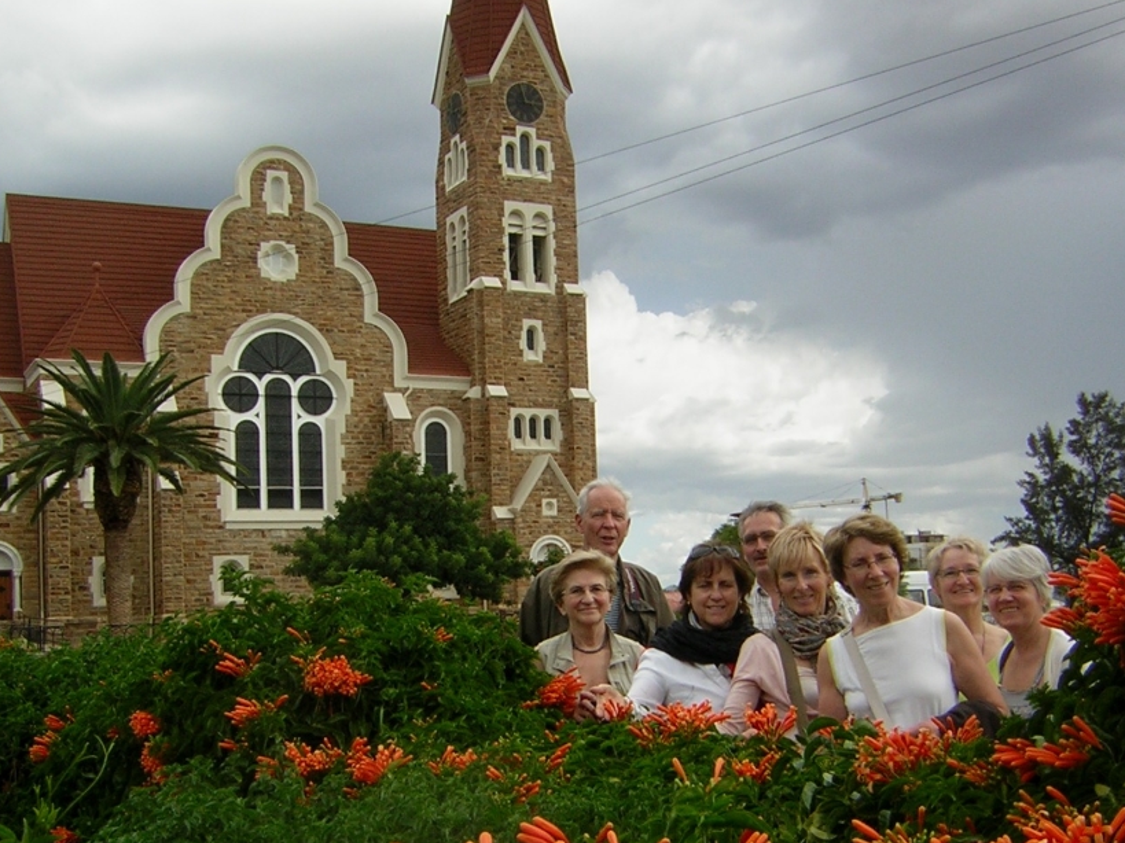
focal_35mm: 45
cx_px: 644
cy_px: 512
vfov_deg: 32.1
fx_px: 1462
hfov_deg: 42.0
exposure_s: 1/192
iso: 50
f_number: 5.2
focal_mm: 4.7
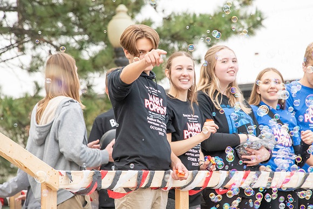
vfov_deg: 4.6
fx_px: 2609
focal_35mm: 300
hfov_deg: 6.9
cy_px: 104
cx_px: 156
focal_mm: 300
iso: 3200
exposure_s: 1/200
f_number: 11
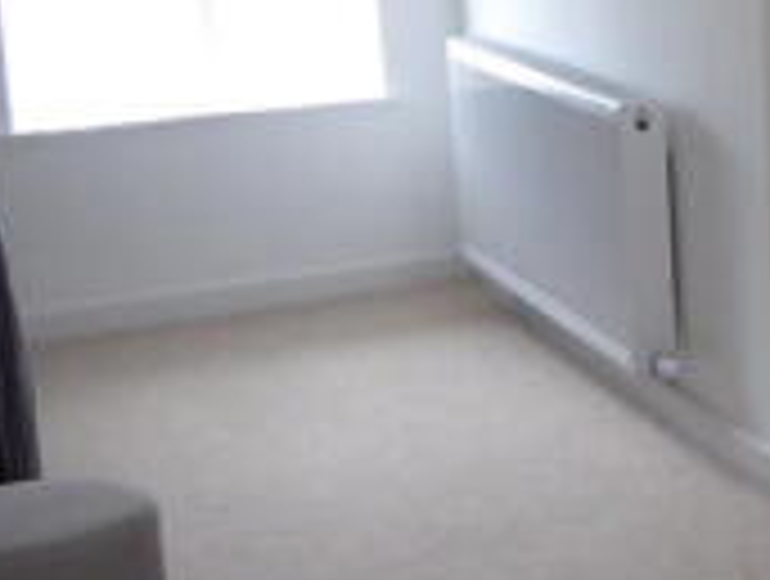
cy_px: 182
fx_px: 1895
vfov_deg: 17.4
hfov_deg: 20.7
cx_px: 1038
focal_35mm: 85
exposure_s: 1/50
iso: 400
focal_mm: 4.3
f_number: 3.3
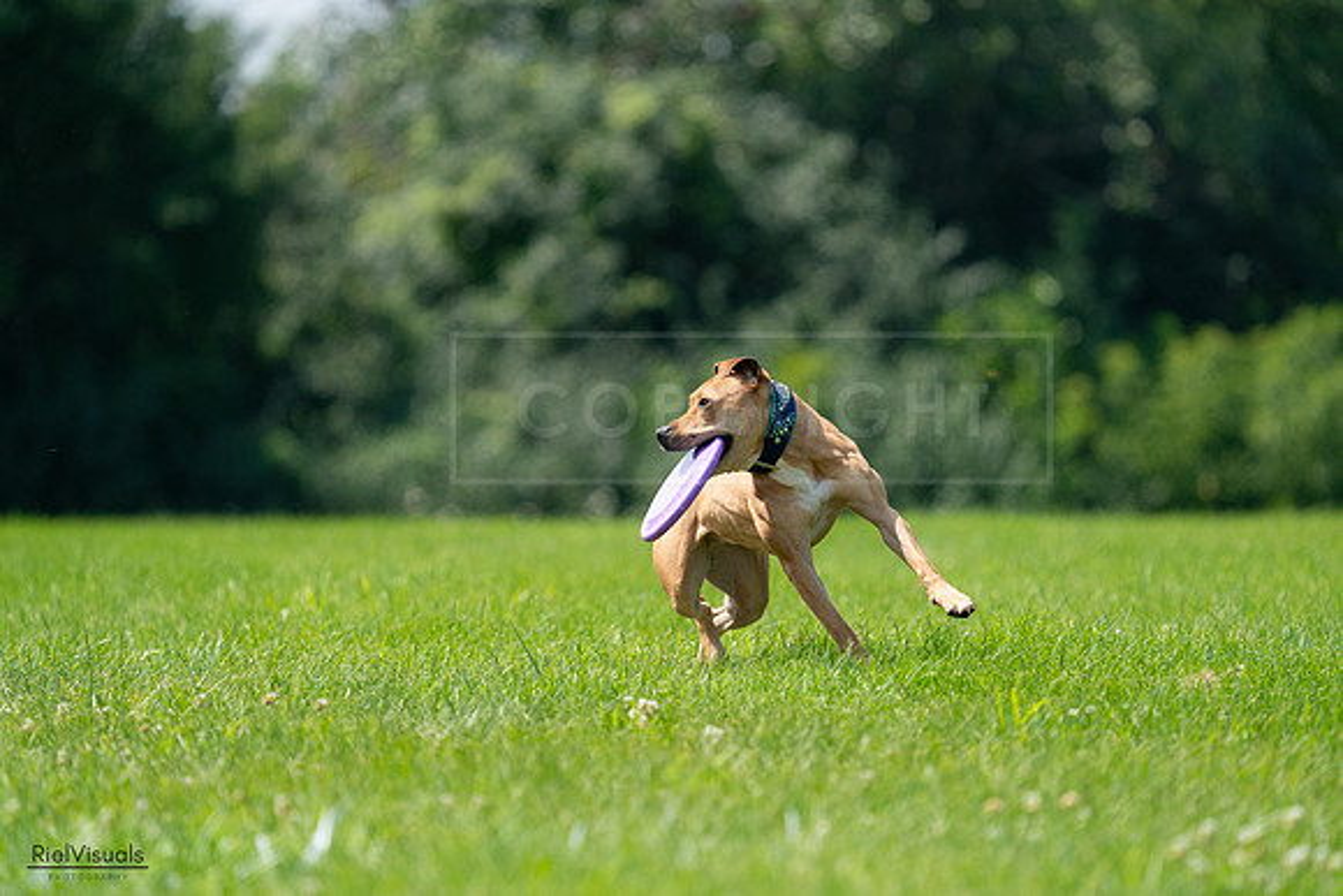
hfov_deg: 4.8
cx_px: 672
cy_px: 448
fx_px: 15895
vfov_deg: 3.2
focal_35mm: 426
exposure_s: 1/4000
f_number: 6.3
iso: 1600
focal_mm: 426
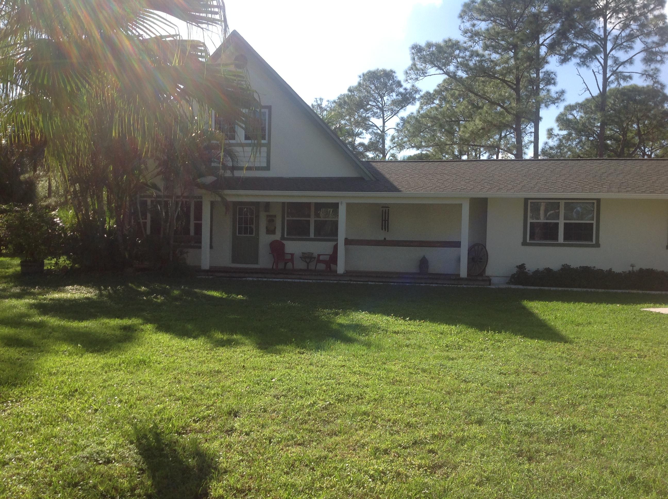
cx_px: 334
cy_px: 250
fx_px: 674
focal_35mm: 35
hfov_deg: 52.7
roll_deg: -1.1
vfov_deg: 40.6
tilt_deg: -0.2
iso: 50
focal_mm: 4.28
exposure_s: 1/1080
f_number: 2.4
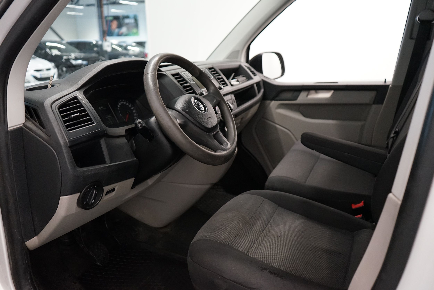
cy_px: 145
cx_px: 217
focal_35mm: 30
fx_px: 362
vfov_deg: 43.6
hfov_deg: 61.9
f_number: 3.5
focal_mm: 30
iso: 3200
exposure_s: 1/160
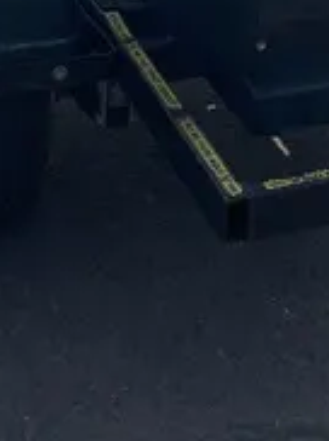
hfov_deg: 13.7
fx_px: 1334
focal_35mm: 105
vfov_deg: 16.4
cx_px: 377
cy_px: -299
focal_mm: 5.1
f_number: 1.6
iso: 50
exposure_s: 1/7353
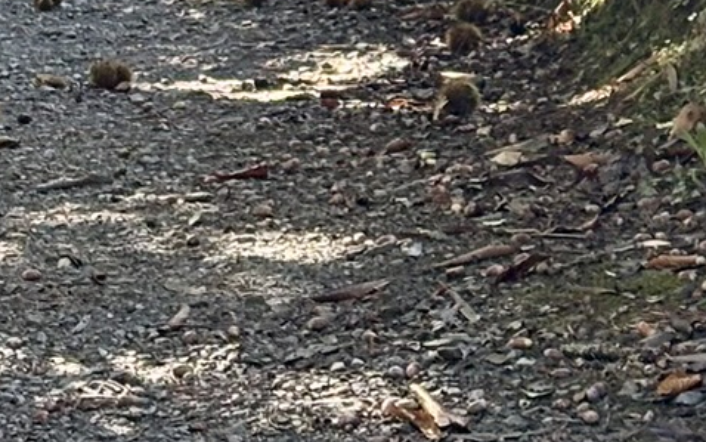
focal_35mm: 236
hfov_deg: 8.9
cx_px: 266
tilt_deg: +9.0
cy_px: -1013
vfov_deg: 5.2
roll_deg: -1.2
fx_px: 4542
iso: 50
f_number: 1.6
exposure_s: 1/72
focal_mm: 5.96
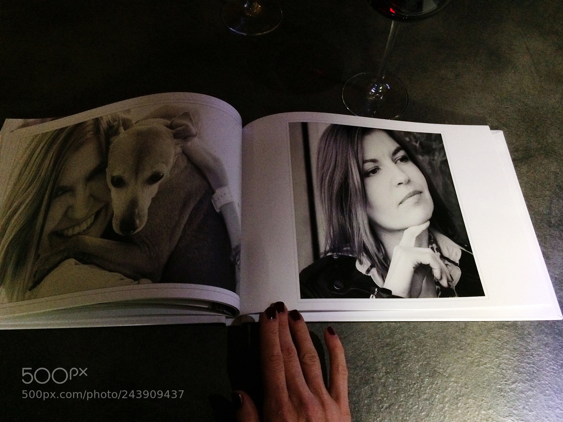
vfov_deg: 48.2
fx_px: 472
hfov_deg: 61.7
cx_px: 282
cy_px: 211
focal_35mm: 29
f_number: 2.2
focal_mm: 4.15
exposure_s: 1/17
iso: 400
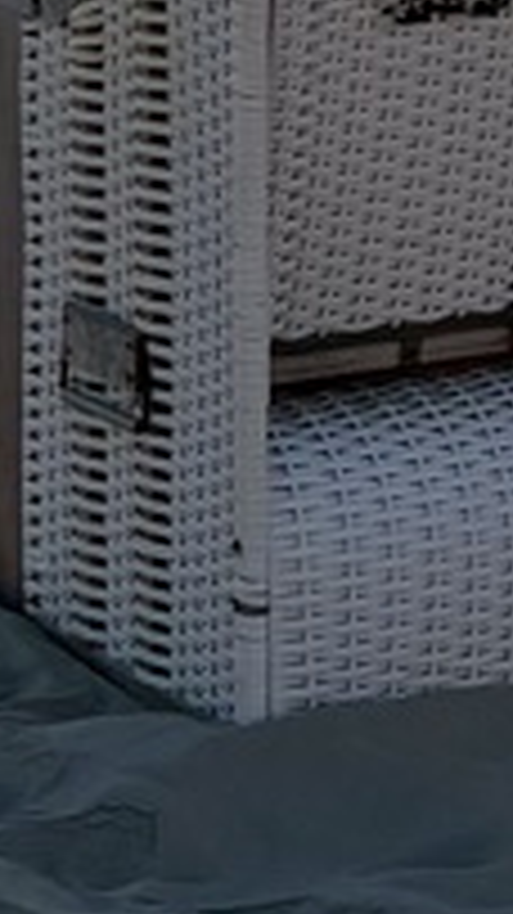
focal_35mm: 195
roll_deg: +0.7
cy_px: -198
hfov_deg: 5.9
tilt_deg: -6.4
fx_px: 4721
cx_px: 1300
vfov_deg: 10.8
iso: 50
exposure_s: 1/1953
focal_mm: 5.96
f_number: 1.6
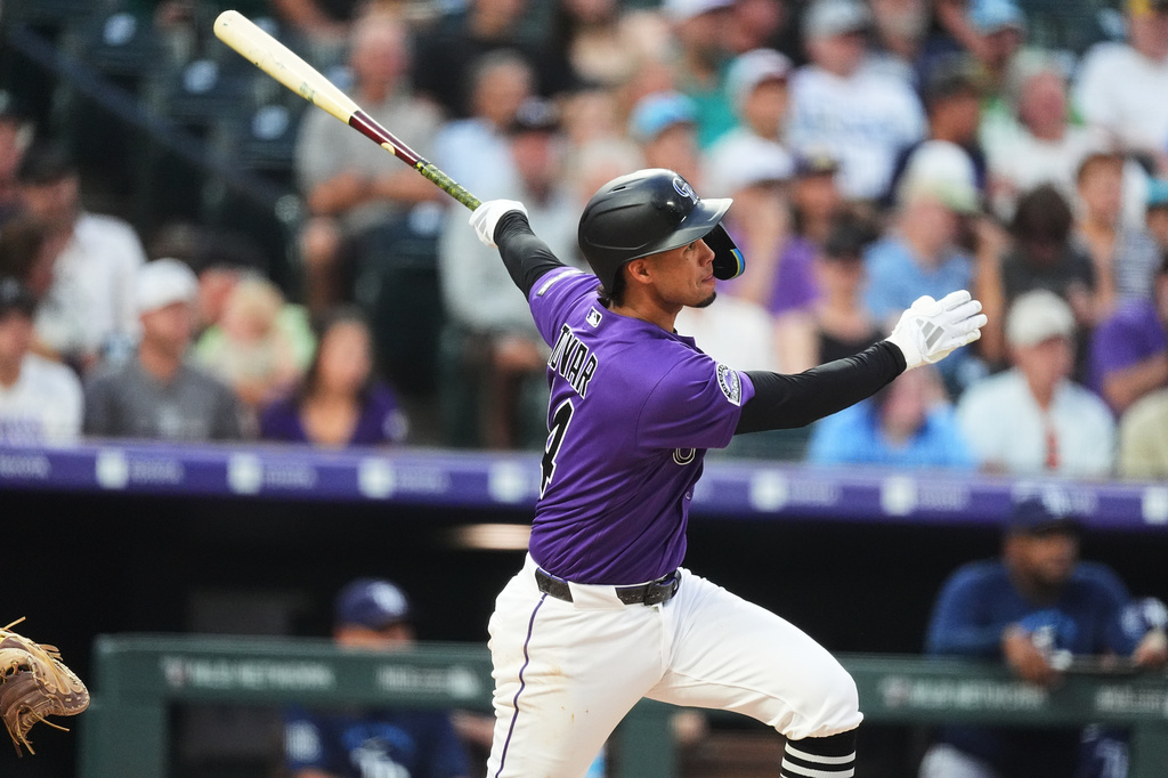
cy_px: 389
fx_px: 19459
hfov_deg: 3.4
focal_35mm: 600
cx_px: 584
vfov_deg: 2.3
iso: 5000
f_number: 4
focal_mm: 600
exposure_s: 1/2000
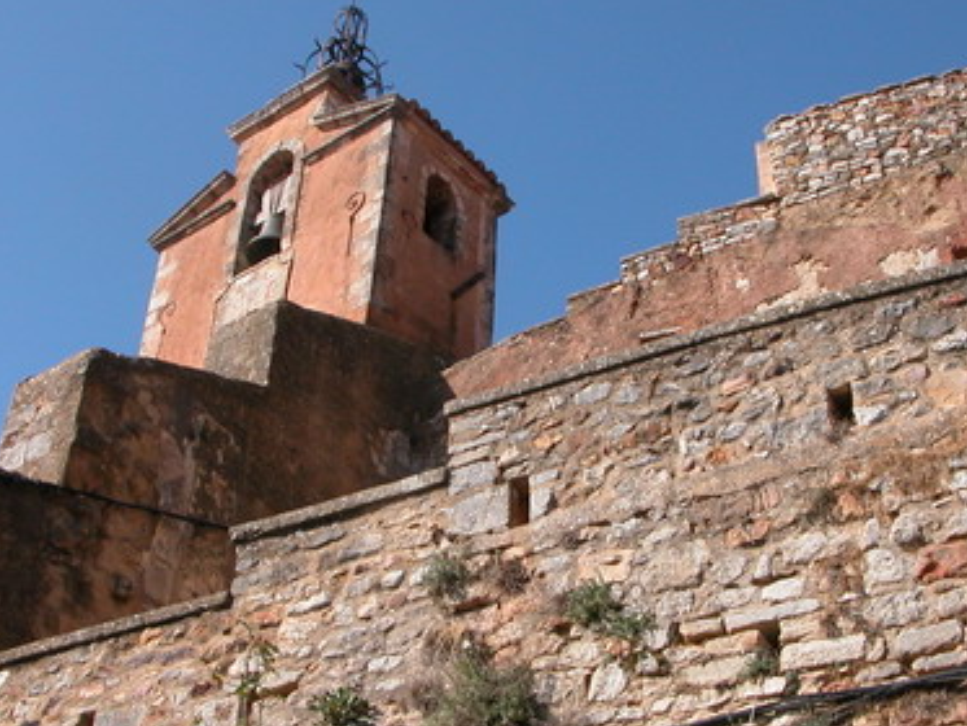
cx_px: 495
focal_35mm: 60
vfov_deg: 24.4
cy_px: 446
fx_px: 1677
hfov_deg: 32.2
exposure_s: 1/288
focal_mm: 8.9
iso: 100
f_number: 6.3
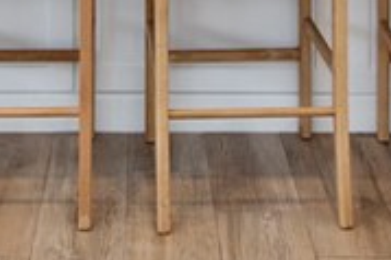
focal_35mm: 103
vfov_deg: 11.6
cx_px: 122
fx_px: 1118
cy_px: -305
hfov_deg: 19.8
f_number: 5.6
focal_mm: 18
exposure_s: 1/125
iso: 800
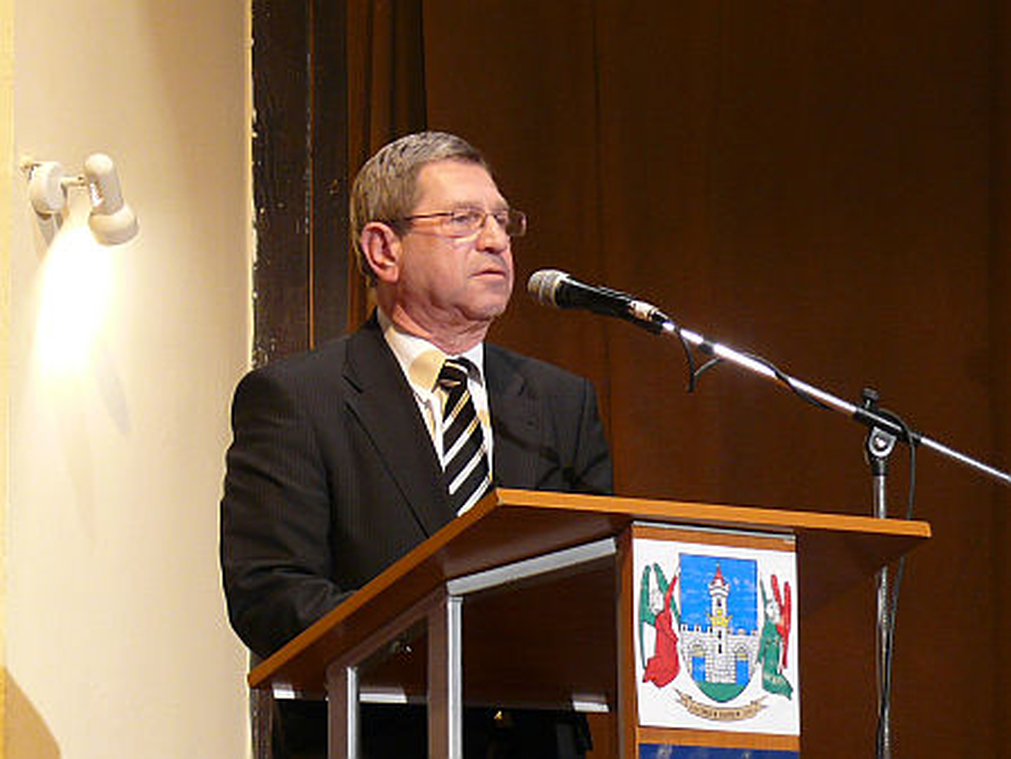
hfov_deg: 13.1
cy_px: 380
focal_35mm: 151
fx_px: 4412
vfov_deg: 9.8
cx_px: 506
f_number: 3.2
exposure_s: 1/25
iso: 200
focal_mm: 18
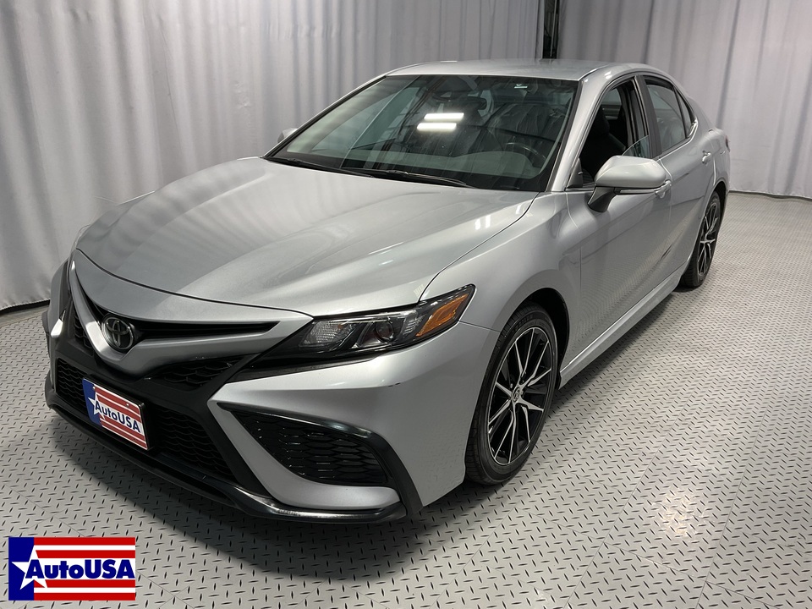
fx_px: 680
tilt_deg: -19.4
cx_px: 406
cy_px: 304
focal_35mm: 29
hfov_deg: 61.7
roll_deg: -0.2
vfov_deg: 48.2
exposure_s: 1/120
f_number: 1.8
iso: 40
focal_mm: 3
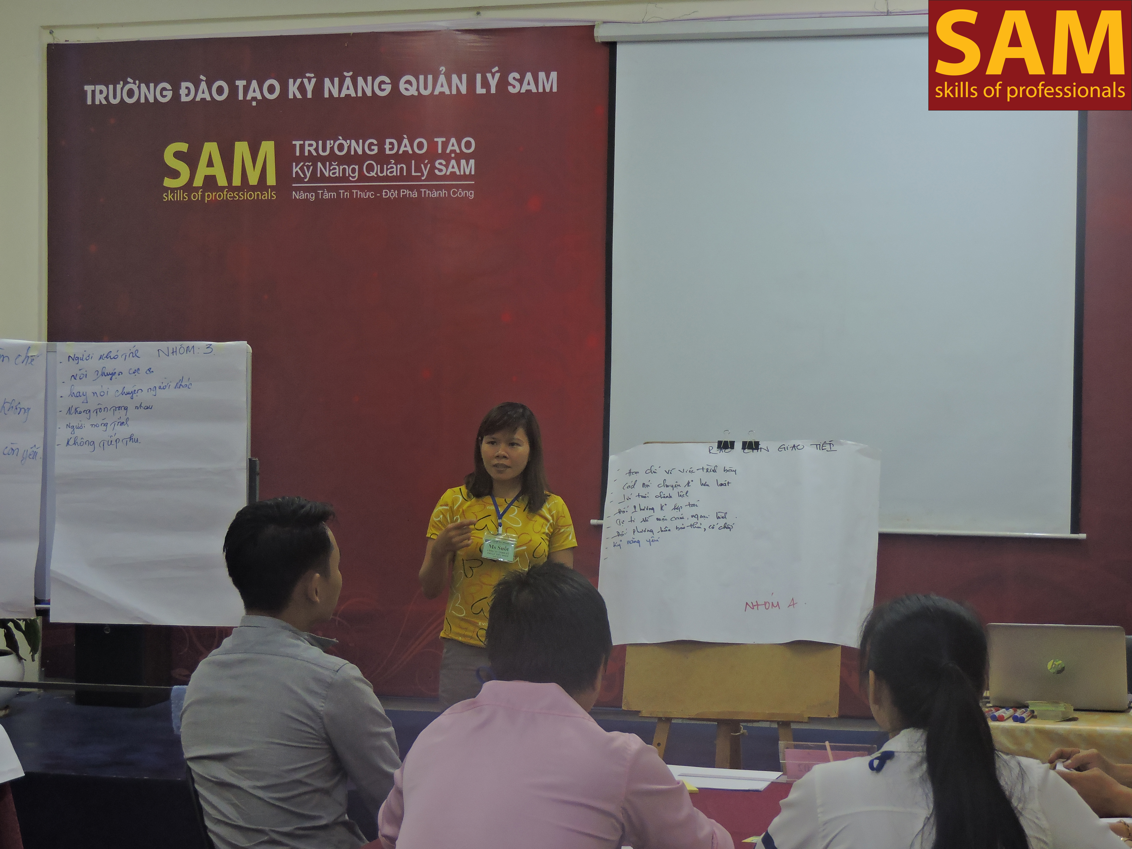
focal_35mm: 70
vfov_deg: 21.0
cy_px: 424
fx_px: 2289
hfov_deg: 27.8
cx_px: 566
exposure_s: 1/40
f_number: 3.9
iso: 400
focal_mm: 12.5
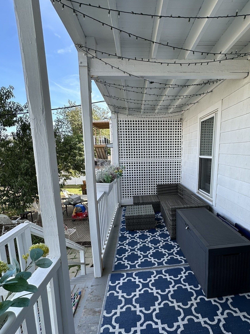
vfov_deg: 90.9
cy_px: 179
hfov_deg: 73.9
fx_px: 164
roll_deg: -0.2
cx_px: 149
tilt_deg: -10.3
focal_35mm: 17
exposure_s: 1/279
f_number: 2.2
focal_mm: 2.22
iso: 40
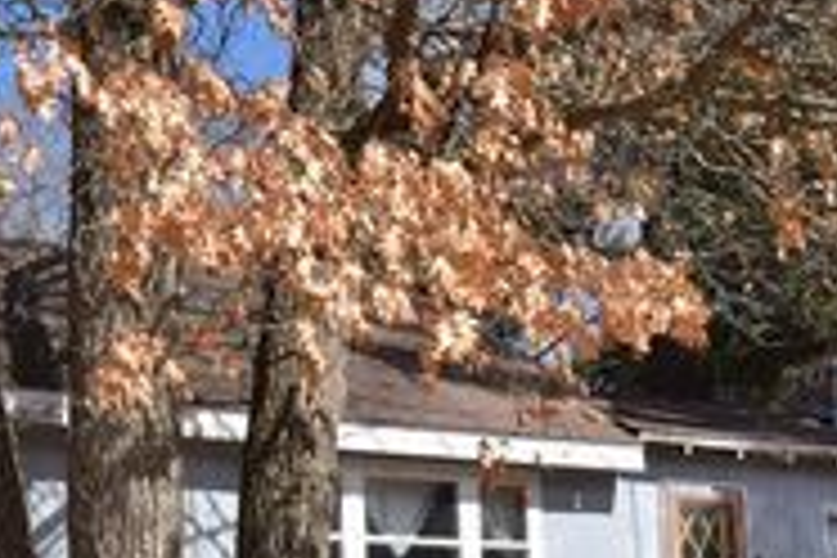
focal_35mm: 60
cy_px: 610
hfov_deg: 33.0
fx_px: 1403
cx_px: 288
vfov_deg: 21.4
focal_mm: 15
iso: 320
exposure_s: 1/200
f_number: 20
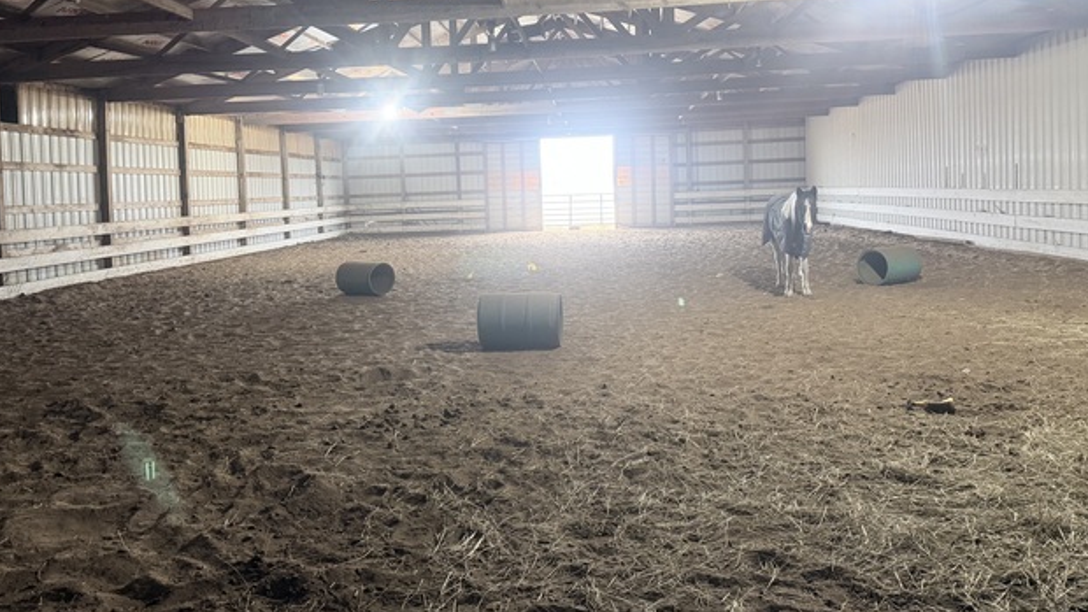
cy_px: 205
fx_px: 779
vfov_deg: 42.4
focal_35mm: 27
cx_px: 533
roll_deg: +2.2
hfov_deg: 69.8
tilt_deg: -2.1
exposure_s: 1/60
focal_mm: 6.76
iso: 400
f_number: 1.78
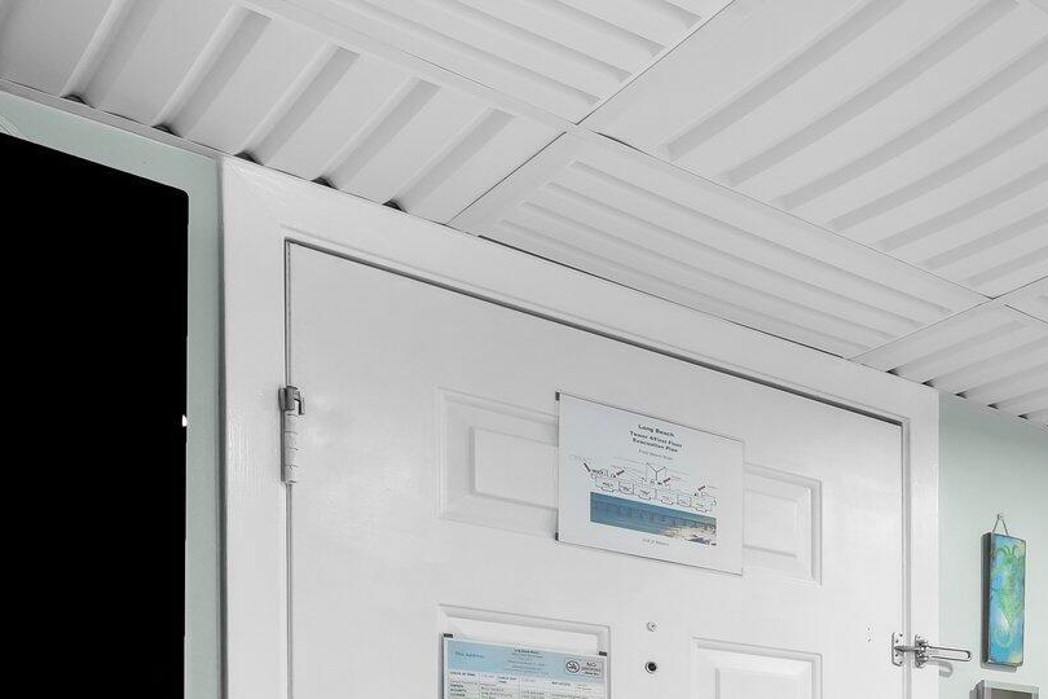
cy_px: 863
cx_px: 1290
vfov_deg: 27.1
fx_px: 1252
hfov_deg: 34.9
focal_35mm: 43
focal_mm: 17
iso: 640
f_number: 9
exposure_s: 1/13
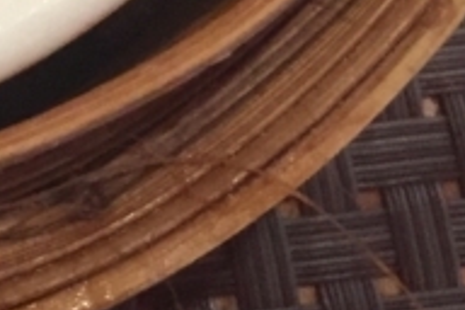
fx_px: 2079
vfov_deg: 7.7
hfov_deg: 11.5
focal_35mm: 161
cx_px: -458
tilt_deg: -71.8
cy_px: -521
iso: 250
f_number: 2.2
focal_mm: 4.15
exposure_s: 1/20
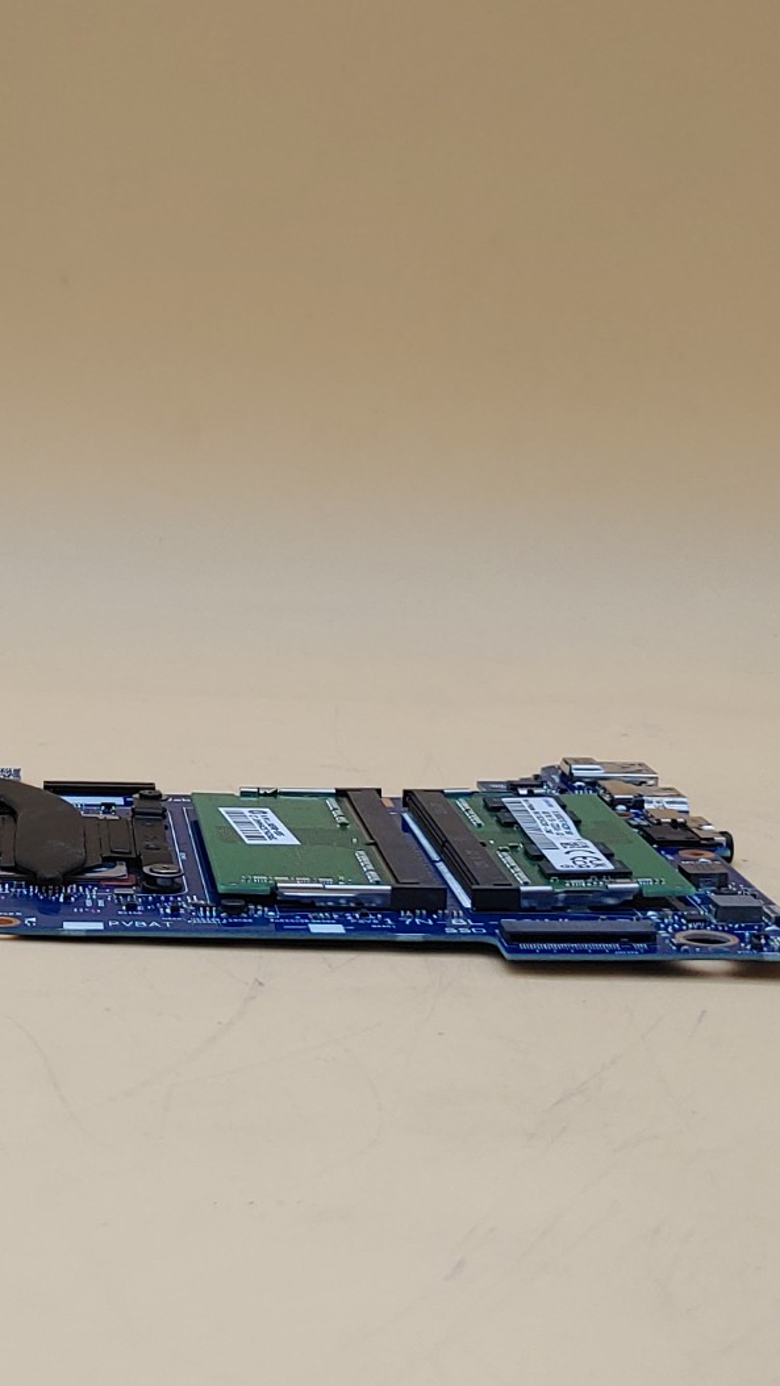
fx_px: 2243
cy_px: 707
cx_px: -53
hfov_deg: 19.0
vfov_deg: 34.4
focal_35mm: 61
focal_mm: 4.36
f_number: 1.8
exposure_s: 1/152
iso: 50
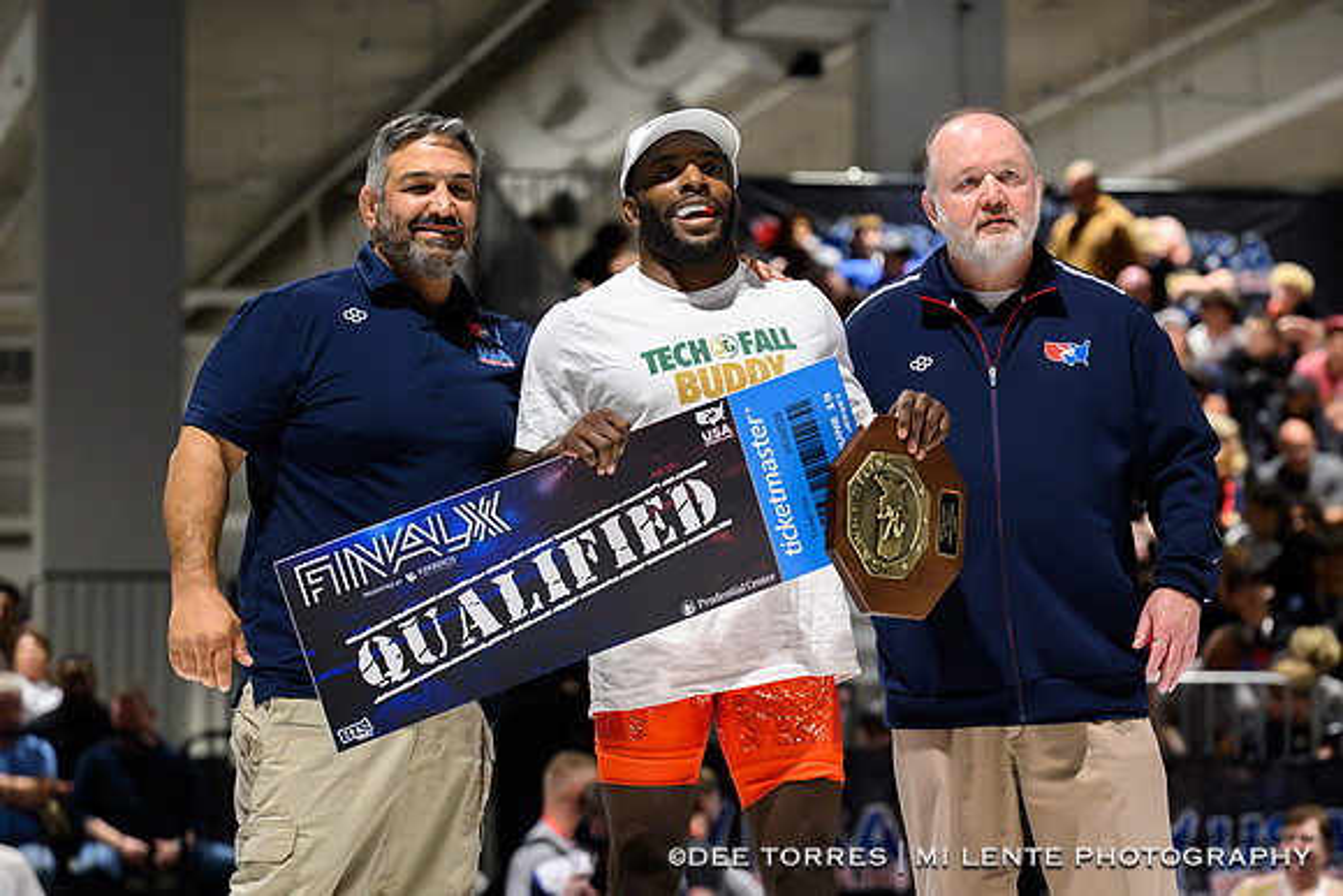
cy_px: 572
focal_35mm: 136
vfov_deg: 10.1
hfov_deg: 15.1
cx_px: 779
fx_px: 5077
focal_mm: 85
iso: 7200
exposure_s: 1/500
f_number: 2.8
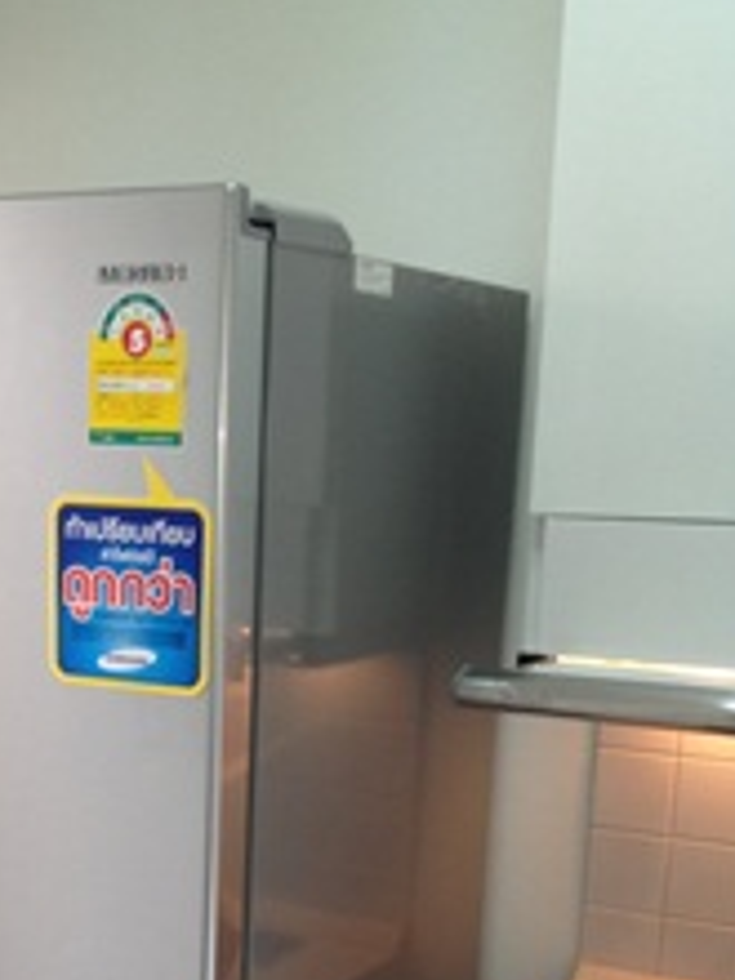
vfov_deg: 29.1
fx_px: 1812
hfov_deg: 22.8
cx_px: 209
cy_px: 871
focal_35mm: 64
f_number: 2.4
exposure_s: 1/27
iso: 64
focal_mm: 4.28
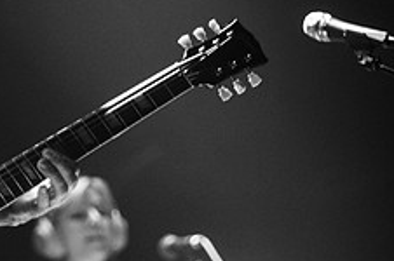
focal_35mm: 338
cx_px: -17
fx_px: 3694
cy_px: 29
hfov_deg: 6.1
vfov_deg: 4.1
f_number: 3.2
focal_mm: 125
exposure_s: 1/100
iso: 3200
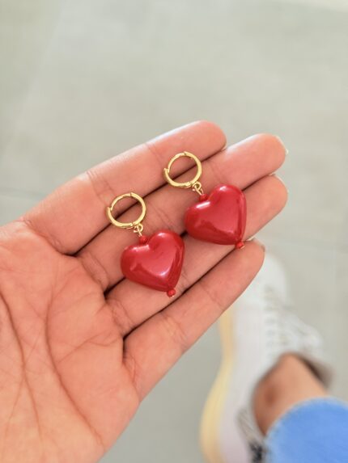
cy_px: 232
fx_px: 643
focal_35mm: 48
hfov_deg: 30.3
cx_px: 174
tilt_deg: -56.8
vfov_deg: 39.6
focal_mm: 6.76
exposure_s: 1/60
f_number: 1.78
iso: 160
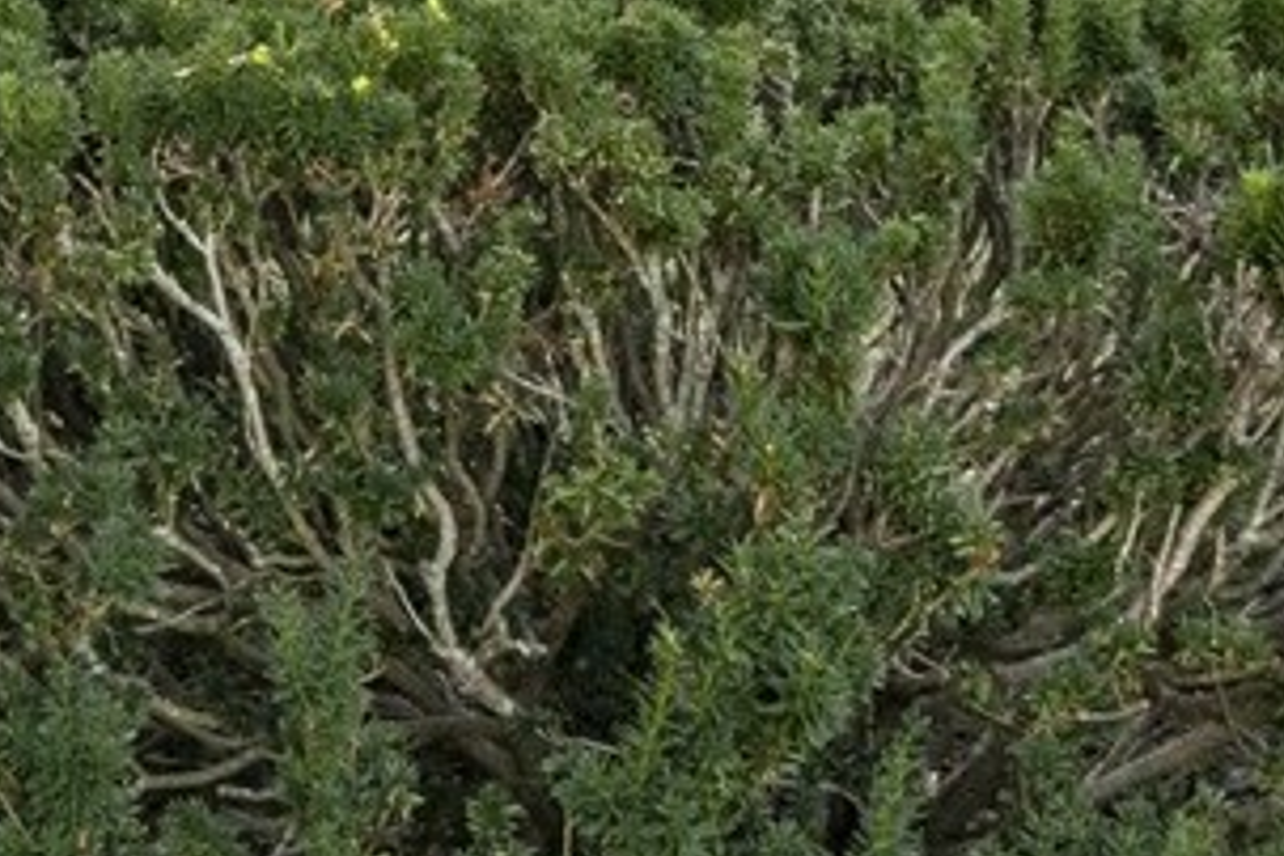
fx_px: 3852
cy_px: -706
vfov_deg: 11.7
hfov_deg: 18.1
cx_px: -182
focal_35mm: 108
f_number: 8
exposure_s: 1/250
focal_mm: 16
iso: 640
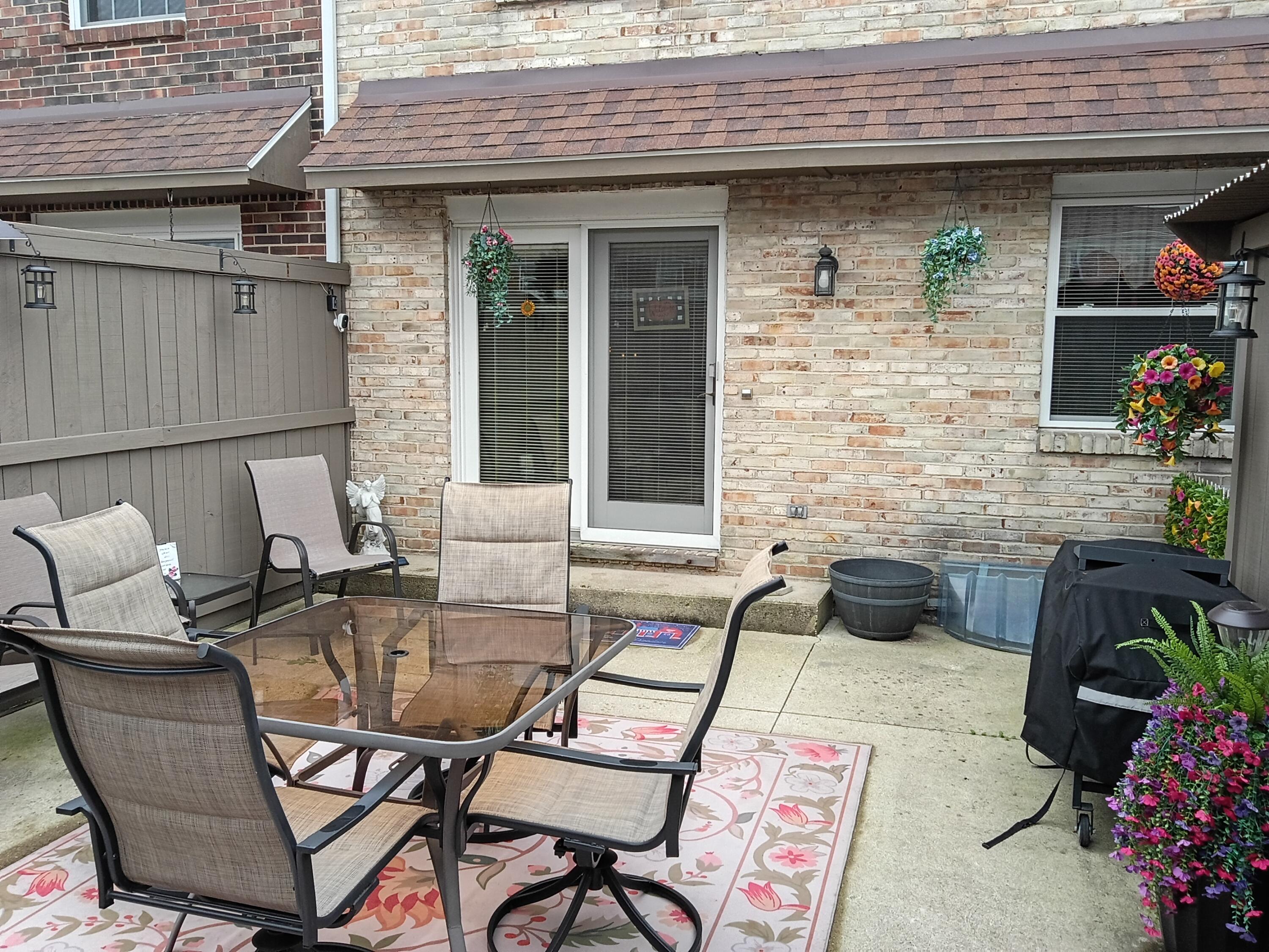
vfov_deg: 49.7
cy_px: 476
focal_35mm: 28
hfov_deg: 63.4
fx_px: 1026
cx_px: 634
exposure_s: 1/120
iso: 457
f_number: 2.2
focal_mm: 3.42
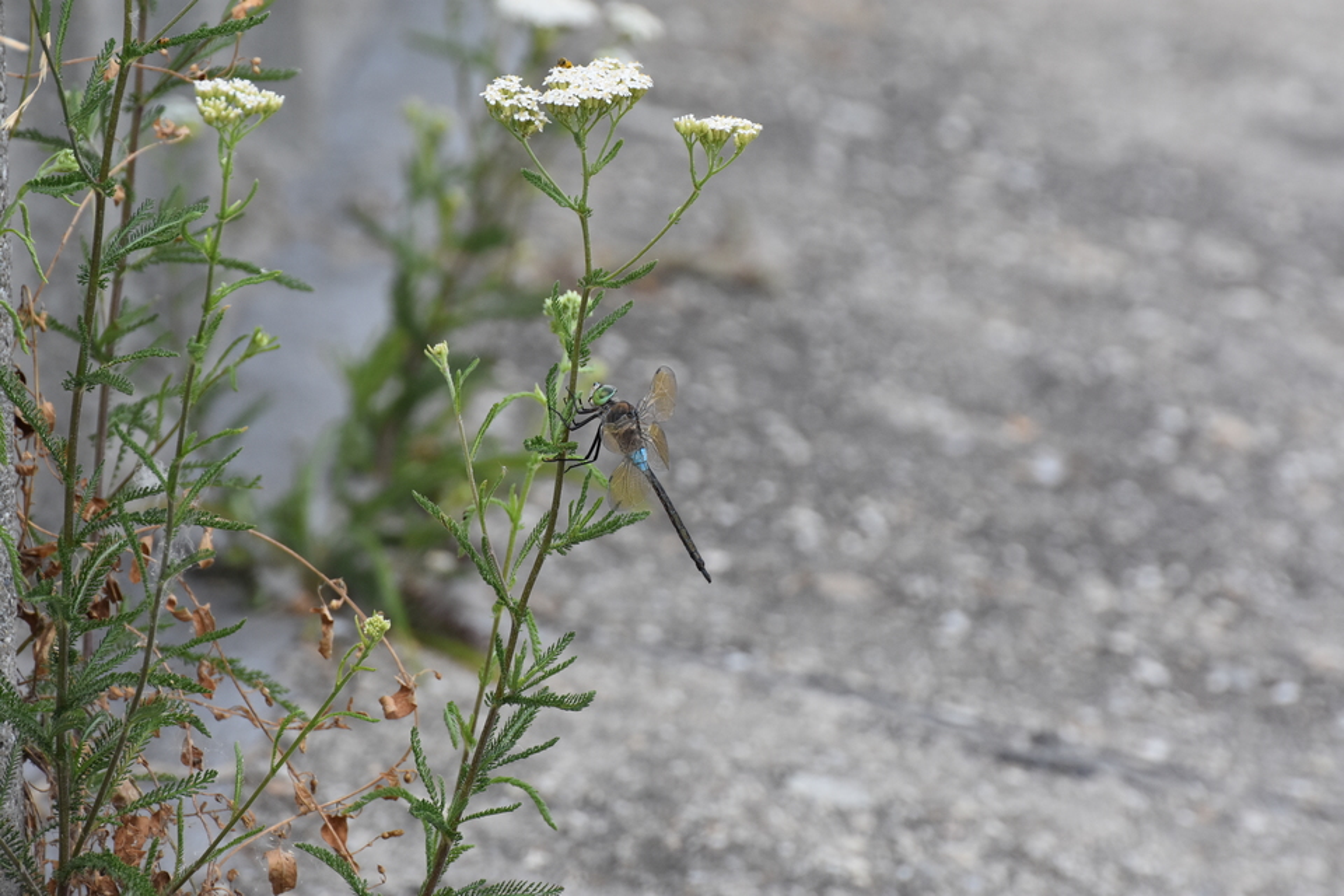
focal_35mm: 450
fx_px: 16799
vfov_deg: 3.1
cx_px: 672
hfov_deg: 4.6
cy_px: 448
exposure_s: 1/1000
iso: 800
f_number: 8
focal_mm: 300
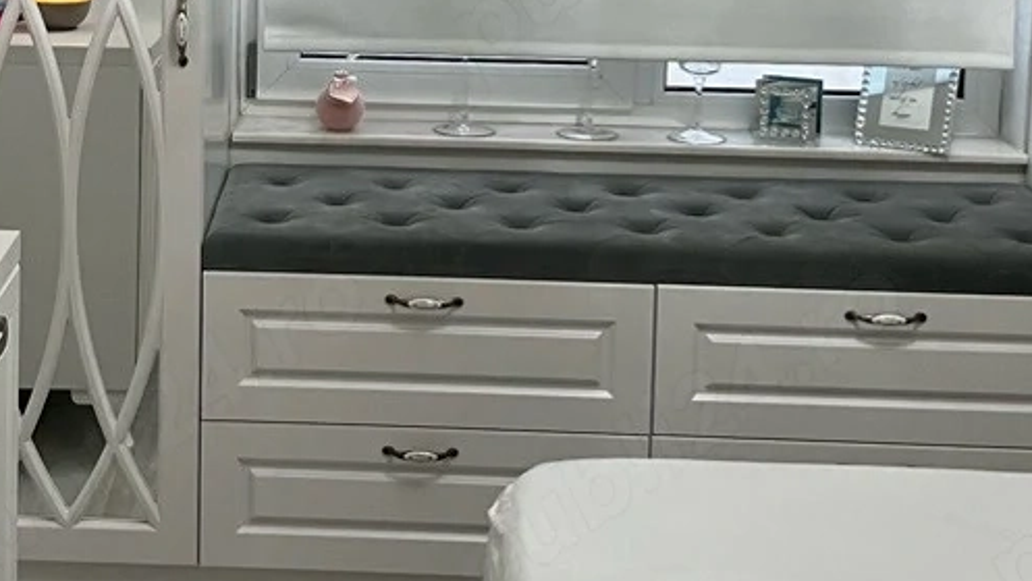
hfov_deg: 27.5
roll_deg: -0.7
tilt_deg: -7.6
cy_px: -21
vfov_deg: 15.6
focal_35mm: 76
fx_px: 2080
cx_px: 276
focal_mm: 5.7
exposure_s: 1/50
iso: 100
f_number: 1.5
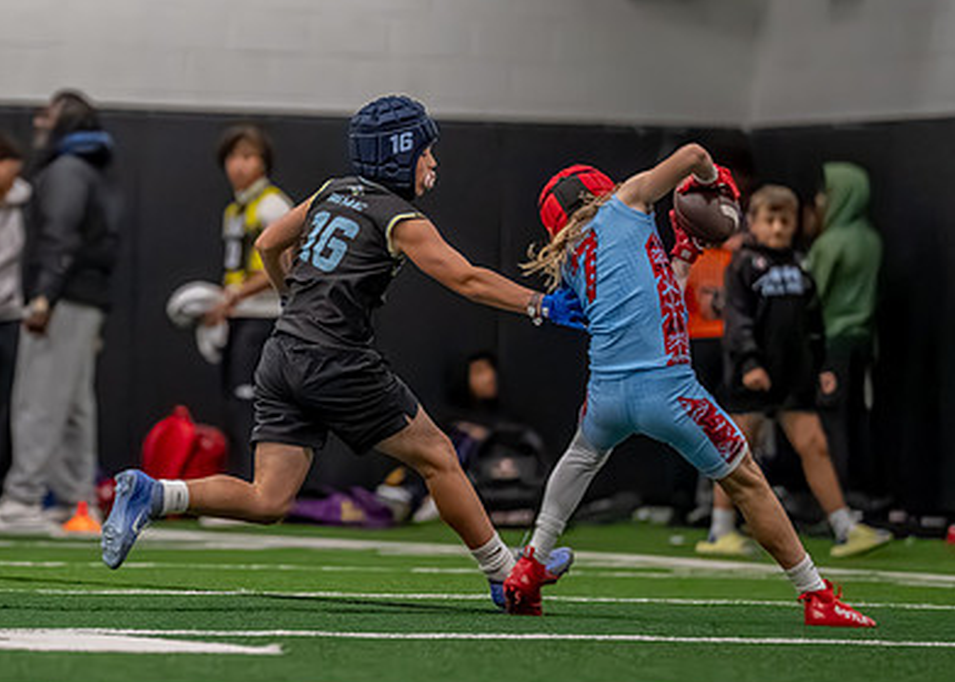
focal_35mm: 372
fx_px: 10086
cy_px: 257
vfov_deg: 3.9
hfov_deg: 5.4
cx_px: 157
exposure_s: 1/1000
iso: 6400
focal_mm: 200
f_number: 2.8
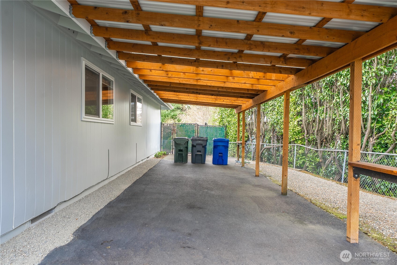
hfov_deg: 73.7
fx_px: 265
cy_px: 132
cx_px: 198
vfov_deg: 53.2
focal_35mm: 24
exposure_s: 1/30
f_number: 7.1
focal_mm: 24
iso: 400
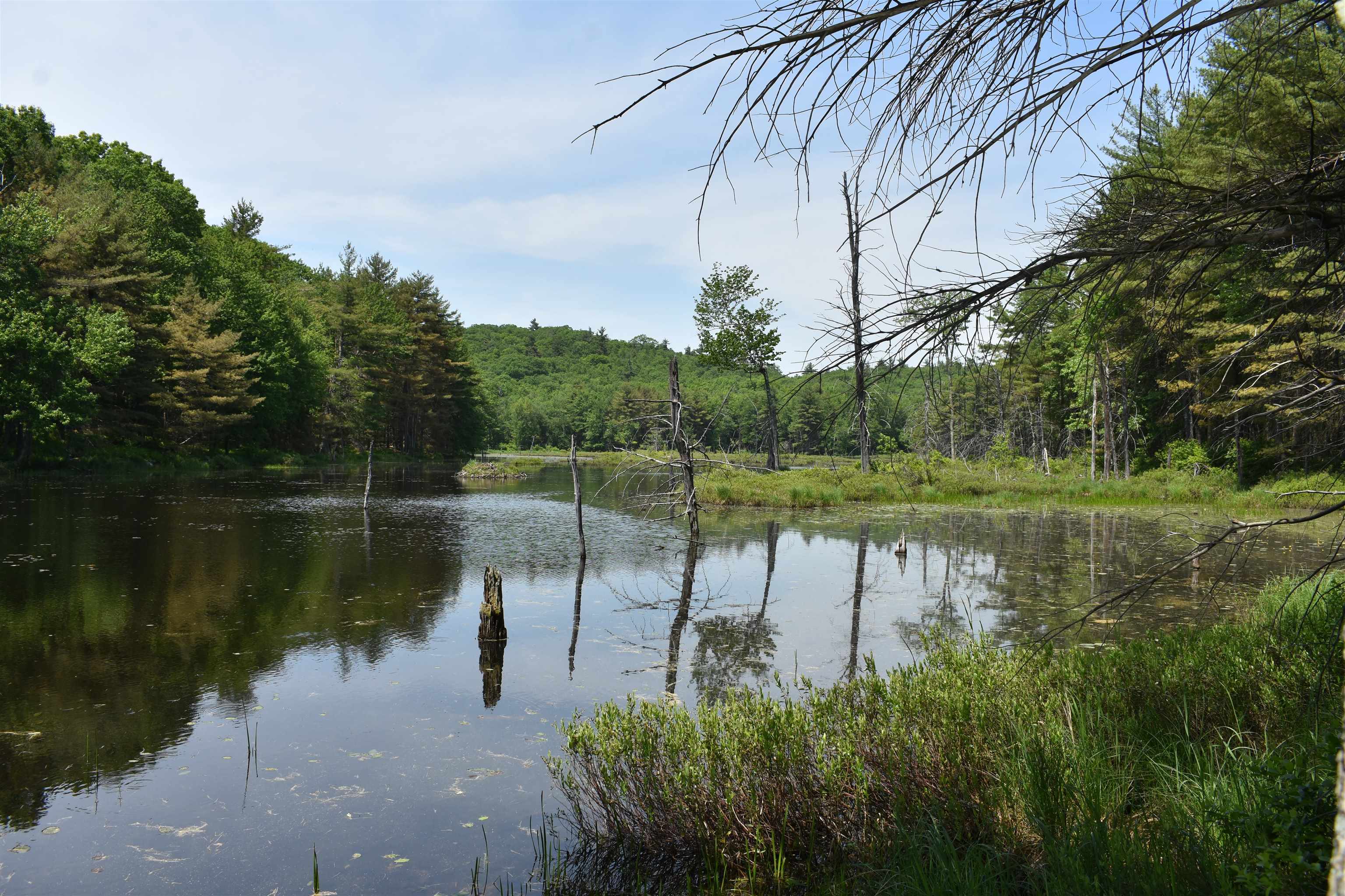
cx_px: 672
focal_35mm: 30
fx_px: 1121
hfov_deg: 61.9
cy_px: 448
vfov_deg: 43.6
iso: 100
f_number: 9
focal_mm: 20
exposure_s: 1/250
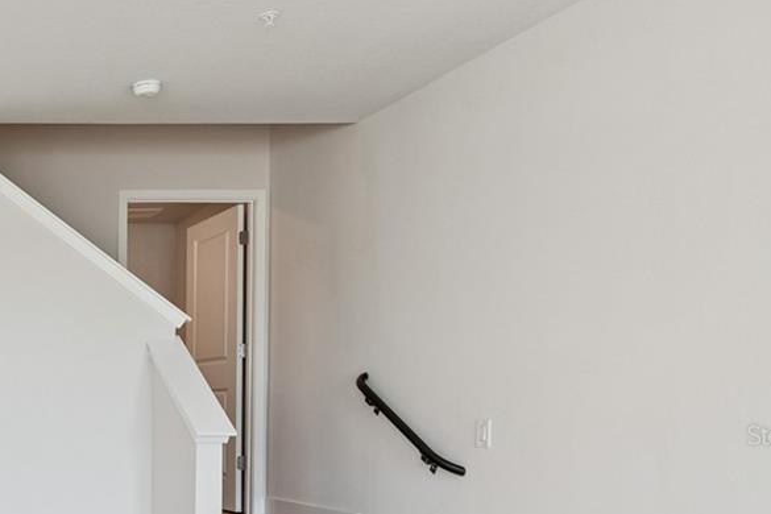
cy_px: 435
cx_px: -190
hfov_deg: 35.4
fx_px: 878
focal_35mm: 41
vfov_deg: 31.5
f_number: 7.1
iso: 100
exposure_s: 1/20
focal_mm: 10
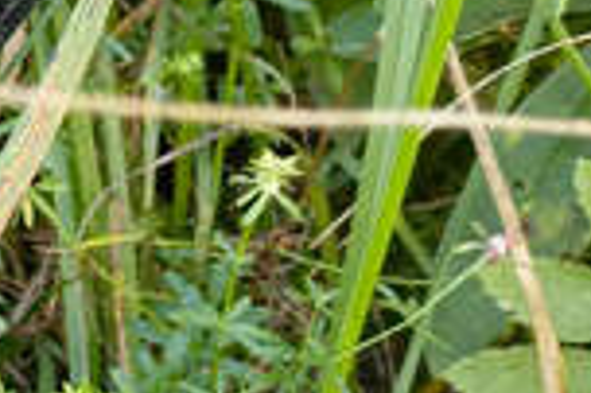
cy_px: 109
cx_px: -840
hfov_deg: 12.0
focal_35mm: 137
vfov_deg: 10.0
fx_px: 2247
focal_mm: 4.76
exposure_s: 1/50
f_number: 1.69
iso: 231
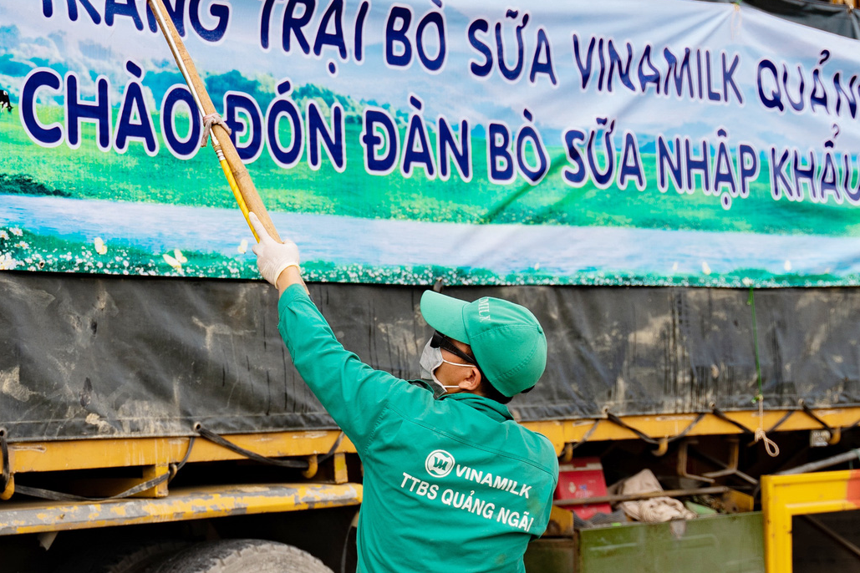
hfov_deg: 19.0
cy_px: 133
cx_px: 236
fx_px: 2556
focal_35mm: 107
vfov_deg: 12.8
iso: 200
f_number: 2.8
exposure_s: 1/1000
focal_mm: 43
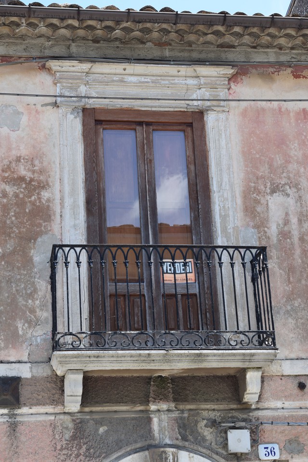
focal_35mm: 72
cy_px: 231
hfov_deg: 18.9
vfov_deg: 28.1
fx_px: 924
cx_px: 154
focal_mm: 48
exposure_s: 1/250
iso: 320
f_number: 8
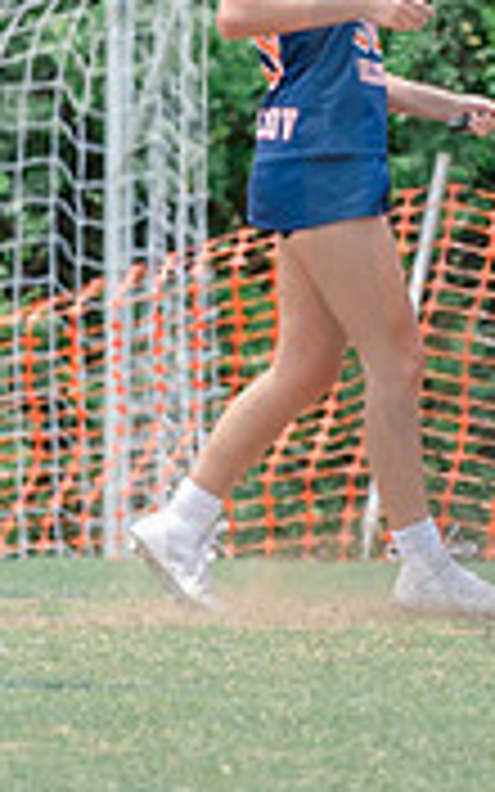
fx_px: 36003
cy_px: 348
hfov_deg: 0.8
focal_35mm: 1668
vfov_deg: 1.3
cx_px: 1160
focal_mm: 200
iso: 400
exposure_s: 1/1600
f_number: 5
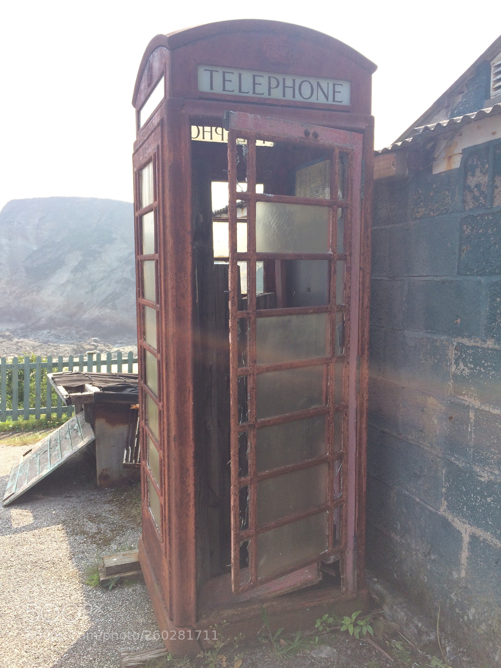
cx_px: 250
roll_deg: -1.8
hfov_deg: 48.2
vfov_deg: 61.7
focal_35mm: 29
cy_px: 334
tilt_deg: -1.7
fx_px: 560
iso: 32
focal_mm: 4.15
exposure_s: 1/707
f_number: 2.2
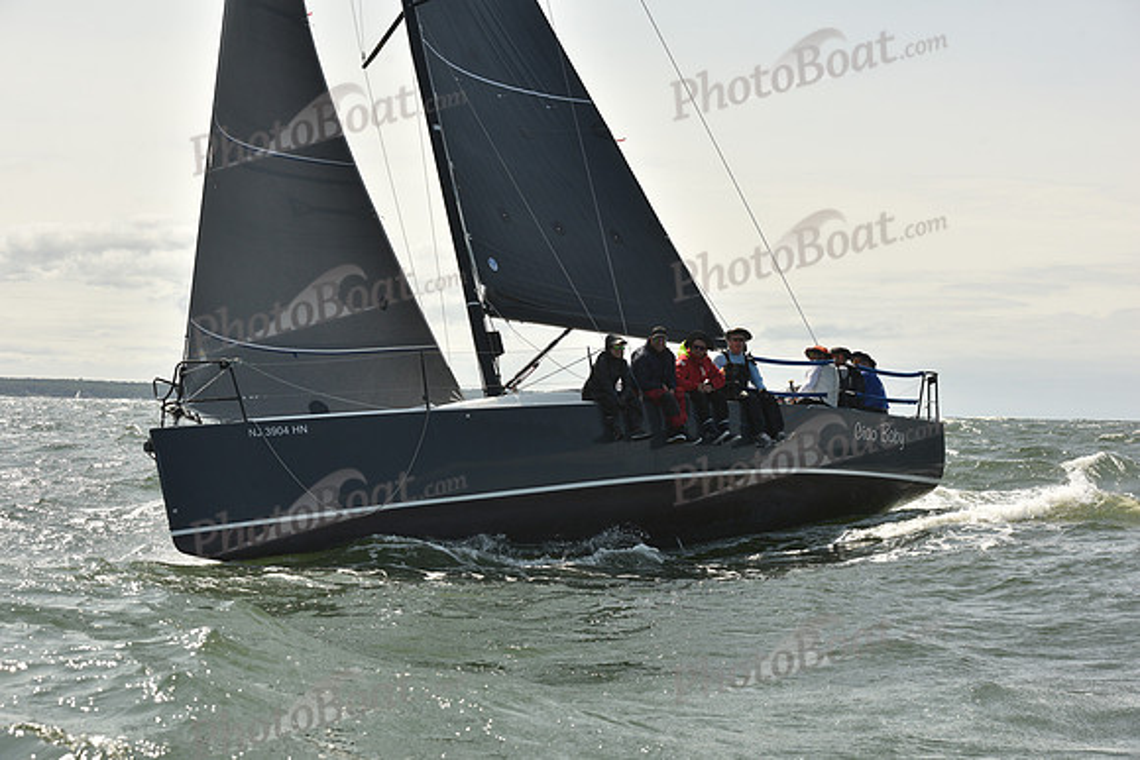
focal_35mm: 70
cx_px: 570
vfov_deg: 19.5
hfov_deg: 28.8
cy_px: 380
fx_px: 2217
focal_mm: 70
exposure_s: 1/800
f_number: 9
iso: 250
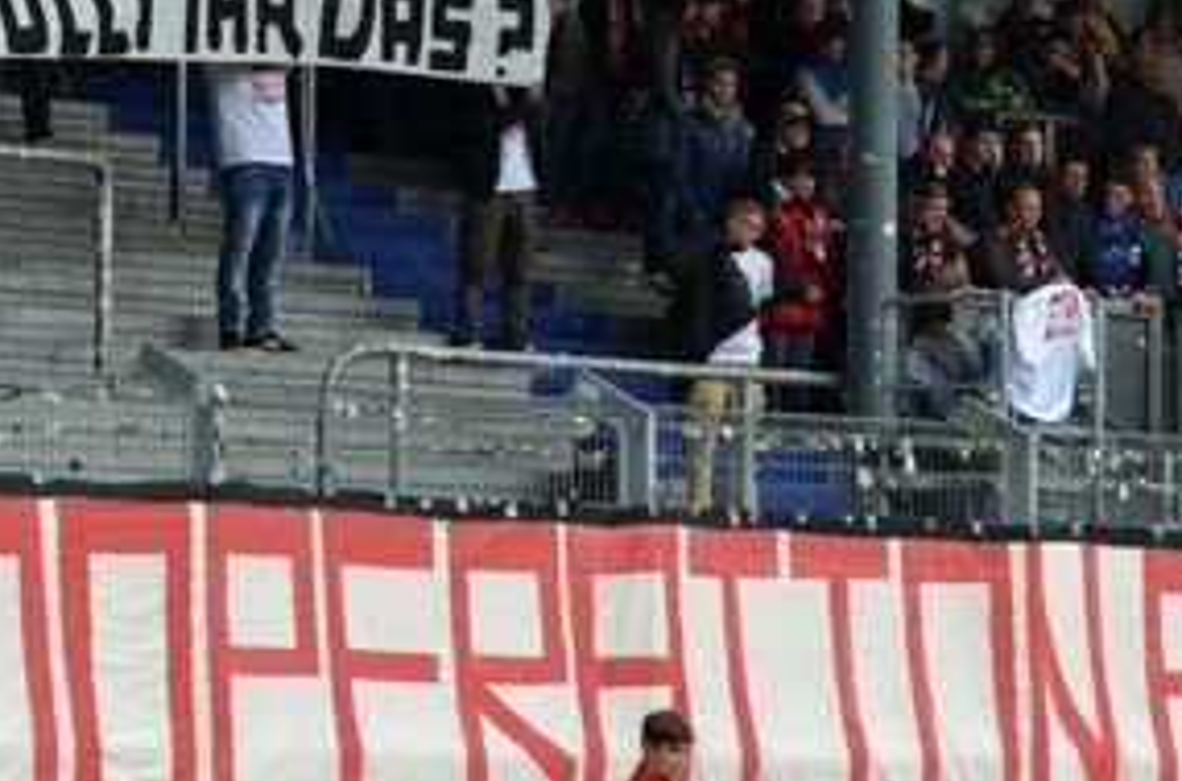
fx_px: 6843
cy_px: 370
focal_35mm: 209
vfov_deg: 6.5
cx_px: 670
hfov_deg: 9.9
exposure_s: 1/1000
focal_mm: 70
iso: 450
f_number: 4
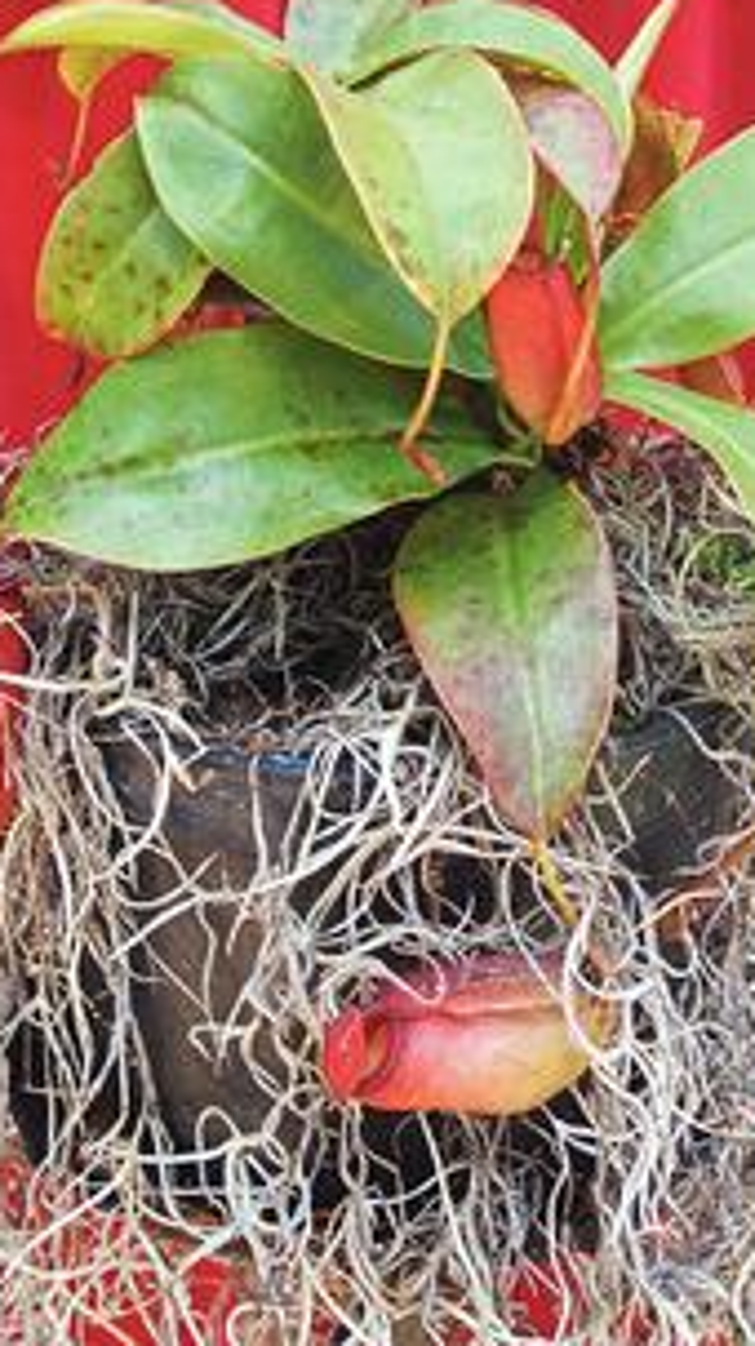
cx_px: 413
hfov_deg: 16.7
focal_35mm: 72
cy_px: 462
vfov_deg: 29.2
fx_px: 2568
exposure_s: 1/100
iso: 100
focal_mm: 10.8
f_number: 2.8
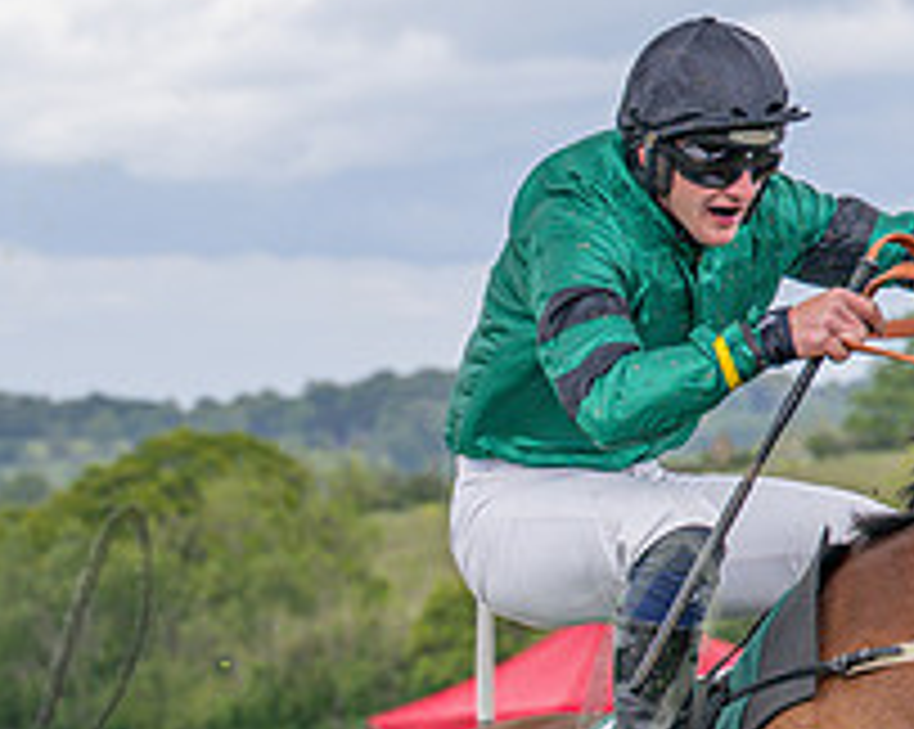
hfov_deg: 6.3
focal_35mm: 309
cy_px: 1074
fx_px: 8351
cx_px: 448
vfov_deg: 5.0
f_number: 4
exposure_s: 1/1600
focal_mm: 70
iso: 400
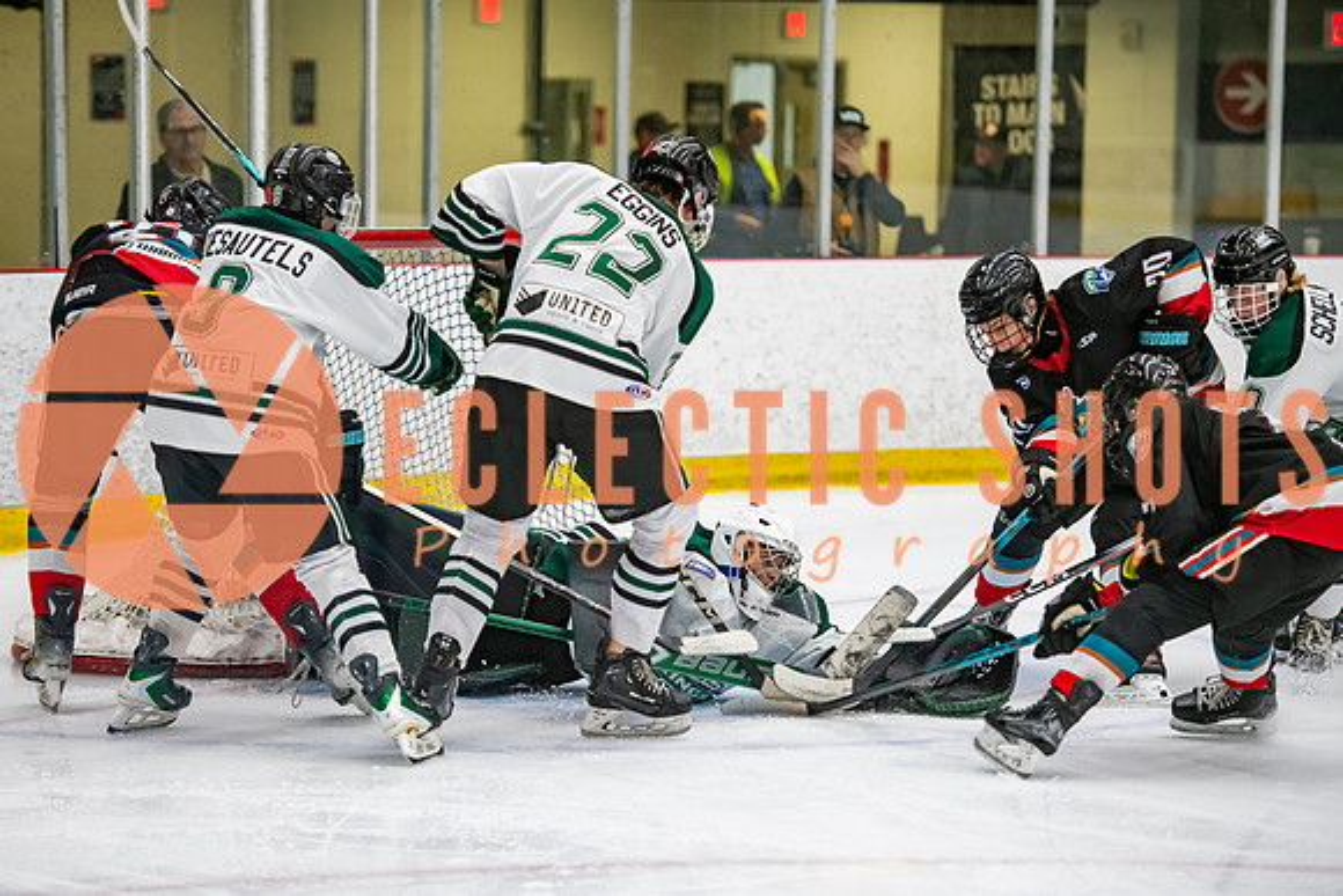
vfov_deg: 9.7
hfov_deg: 14.5
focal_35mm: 141
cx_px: 596
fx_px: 5261
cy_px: 448
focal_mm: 125
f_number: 3.2
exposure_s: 1/640
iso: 2000
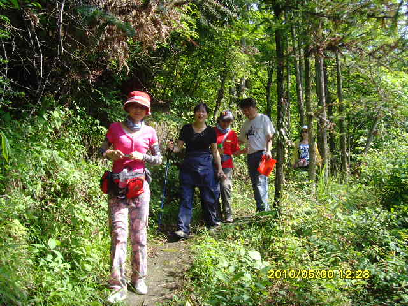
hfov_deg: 47.9
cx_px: 204
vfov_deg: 36.8
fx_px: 460
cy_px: 153
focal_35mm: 39
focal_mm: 6.6
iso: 80
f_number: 3.5
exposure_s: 1/250
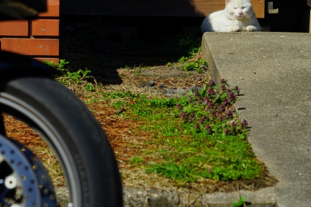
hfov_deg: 8.7
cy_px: 81
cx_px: 100
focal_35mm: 236
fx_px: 2039
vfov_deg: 5.8
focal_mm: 172
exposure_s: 1/320
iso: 100
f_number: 10
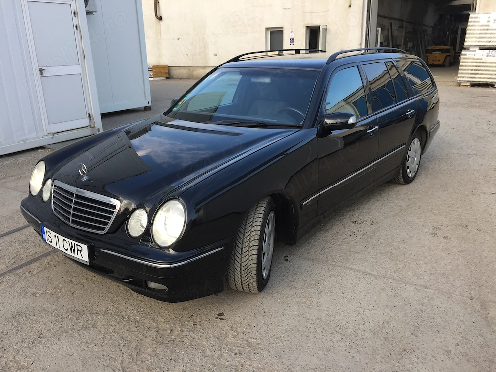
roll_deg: +1.9
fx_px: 416
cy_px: 186
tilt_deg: -16.9
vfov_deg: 48.2
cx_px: 248
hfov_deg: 61.7
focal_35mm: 29
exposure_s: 1/209
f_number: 2.2
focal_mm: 4.15
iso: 32
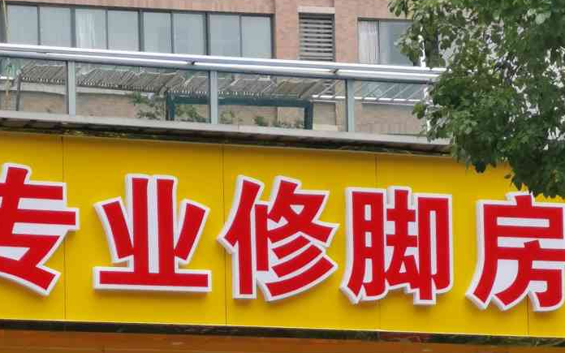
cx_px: 282
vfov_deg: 6.4
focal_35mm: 206
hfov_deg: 10.2
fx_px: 3172
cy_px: 327
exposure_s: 1/588
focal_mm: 7.48
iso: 50
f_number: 2.4
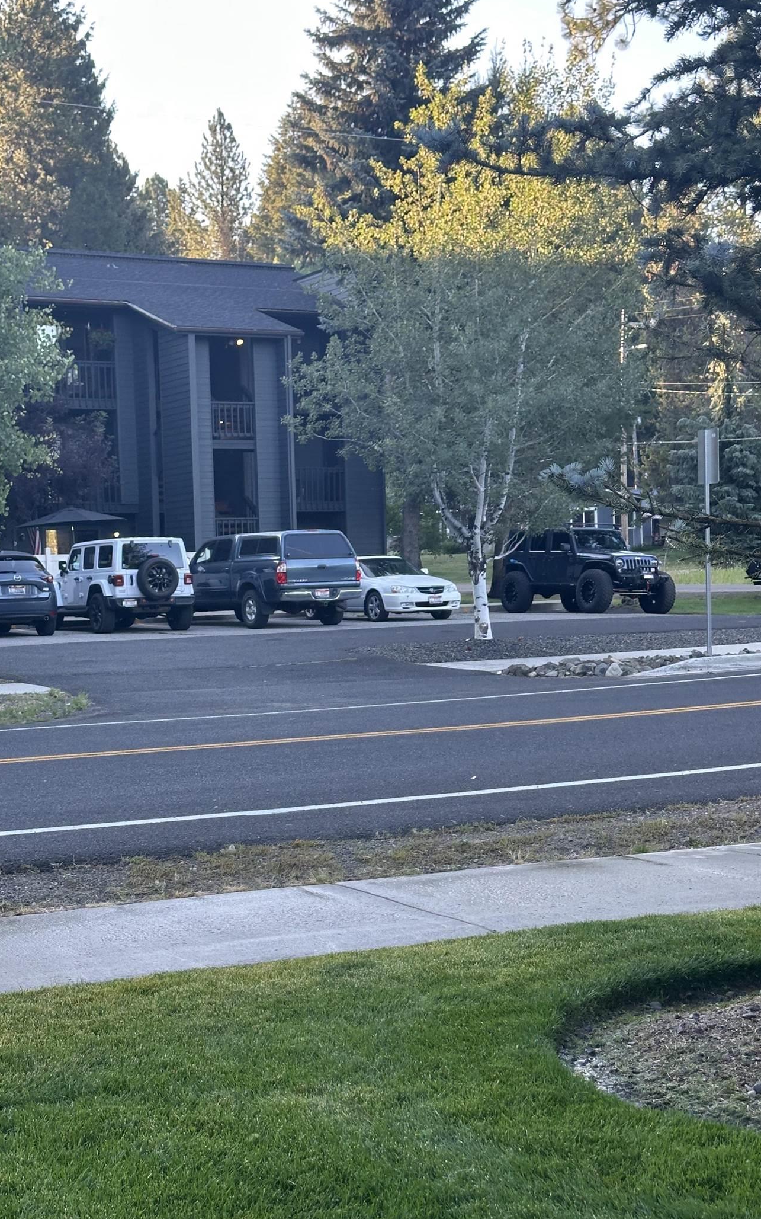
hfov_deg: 22.7
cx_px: 329
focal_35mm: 57
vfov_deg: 35.7
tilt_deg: -2.8
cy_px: 666
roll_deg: +2.1
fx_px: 1892
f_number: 1.78
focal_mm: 6.86
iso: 64
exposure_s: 1/178
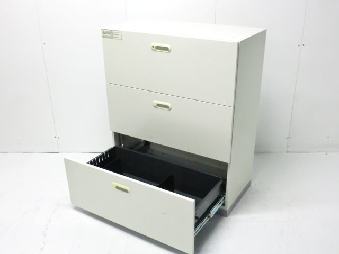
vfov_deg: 37.7
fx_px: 372
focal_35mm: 38
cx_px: 170
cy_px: 127
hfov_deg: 49.0
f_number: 3.9
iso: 800
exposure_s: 1/50
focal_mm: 6.9
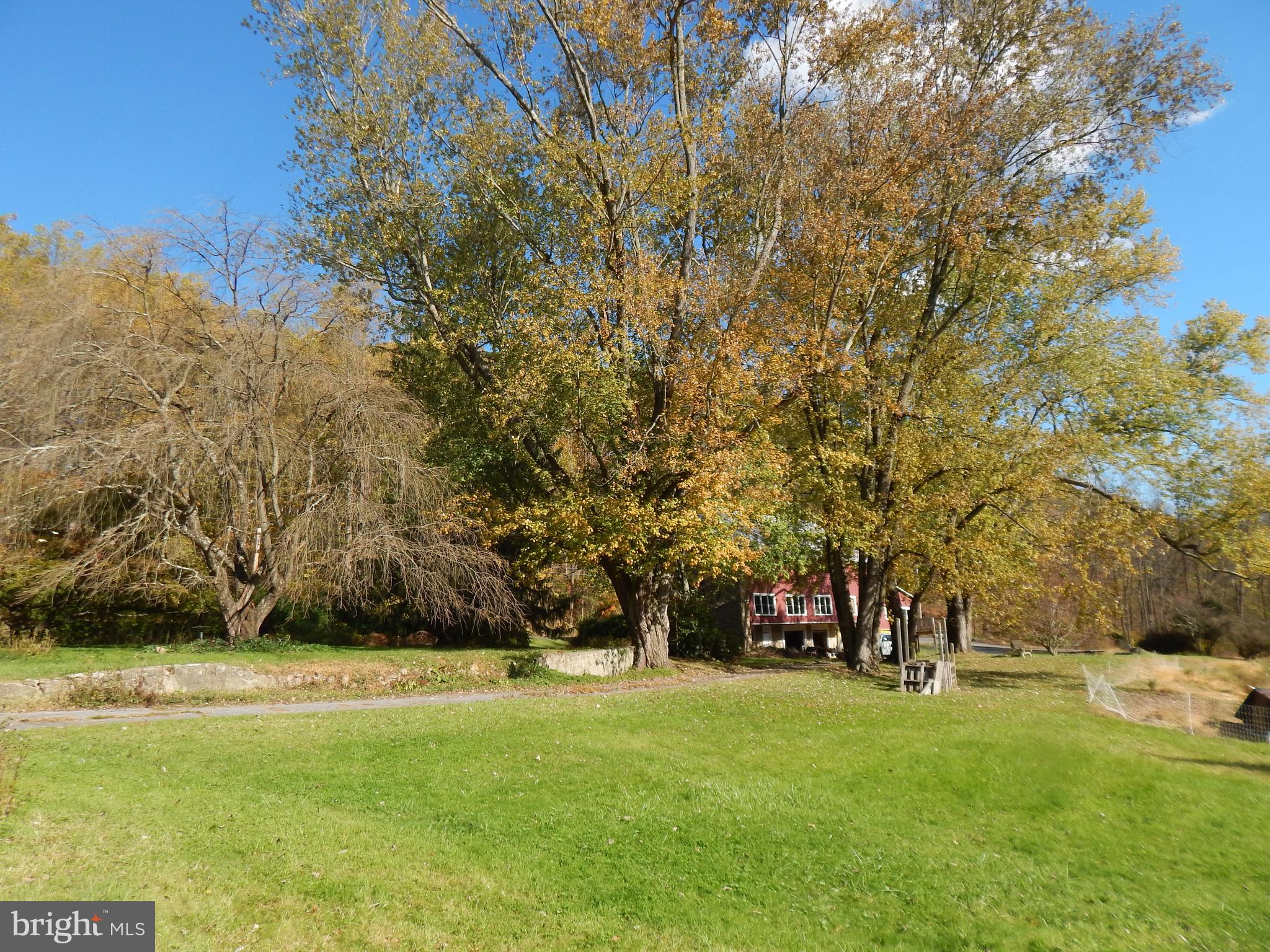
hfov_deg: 73.9
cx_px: 635
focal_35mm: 23
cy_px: 476
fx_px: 844
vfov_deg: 58.9
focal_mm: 4
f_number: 3
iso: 125
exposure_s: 1/800
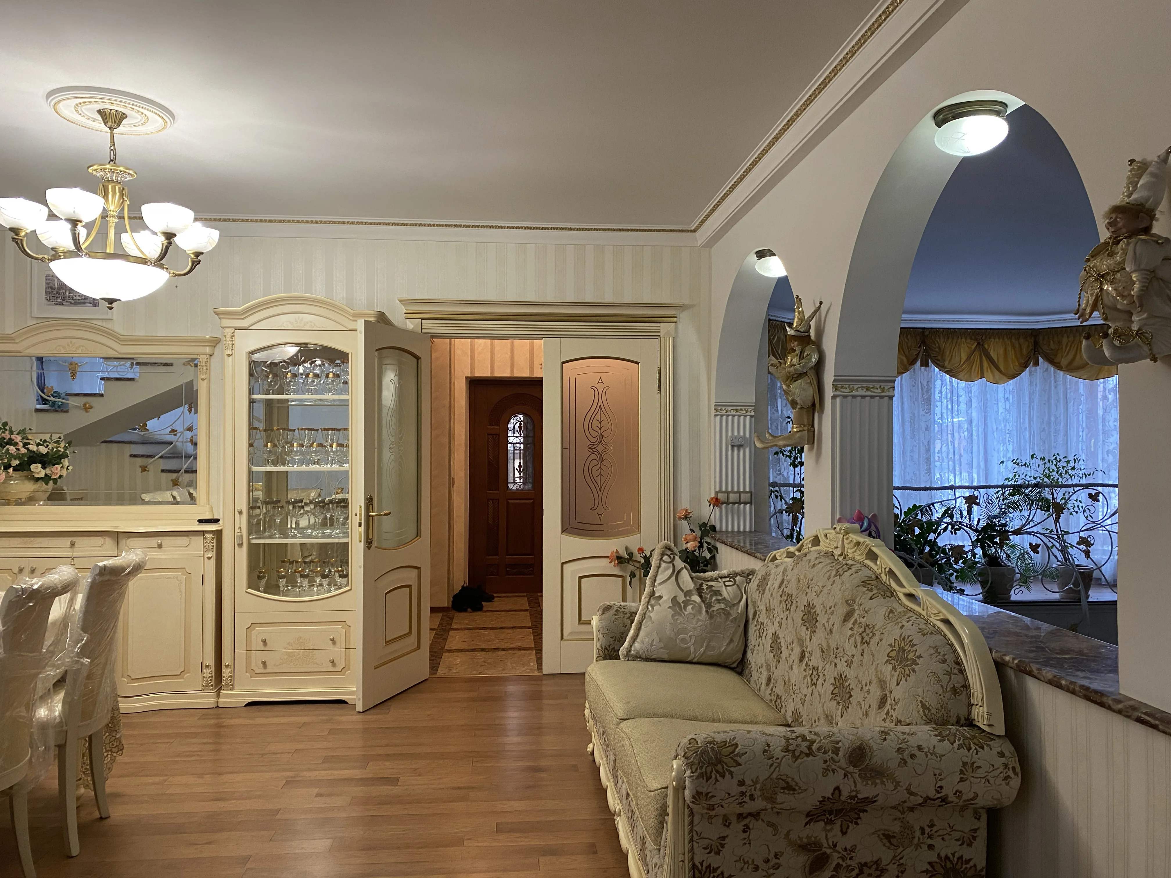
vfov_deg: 53.1
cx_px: 586
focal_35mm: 26
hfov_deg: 67.3
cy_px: 439
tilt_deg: -0.3
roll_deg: +0.1
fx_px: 880
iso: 160
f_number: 1.8
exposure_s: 1/50
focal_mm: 4.25
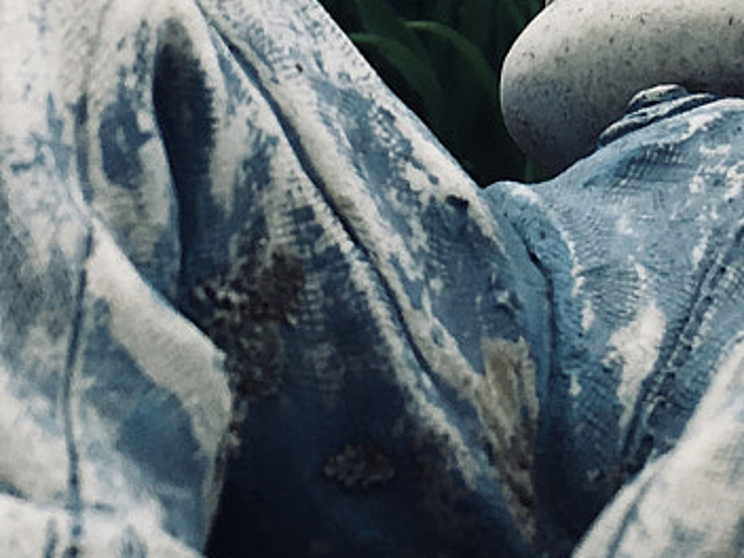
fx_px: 2837
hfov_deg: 14.5
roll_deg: +1.4
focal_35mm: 132
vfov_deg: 10.7
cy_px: -345
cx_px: 877
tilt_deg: -14.2
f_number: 2.2
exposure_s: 1/1040
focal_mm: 4.15
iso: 25
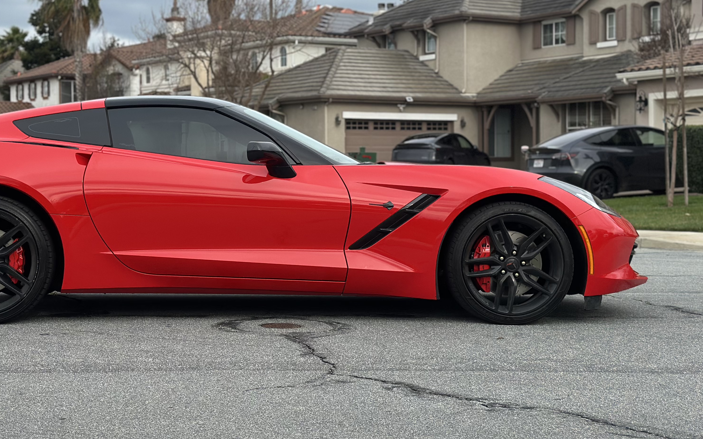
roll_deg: +0.1
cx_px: 243
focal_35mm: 69
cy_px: 201
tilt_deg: -1.3
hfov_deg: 29.6
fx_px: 1322
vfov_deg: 18.9
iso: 100
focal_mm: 6.86
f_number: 1.78
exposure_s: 1/2252
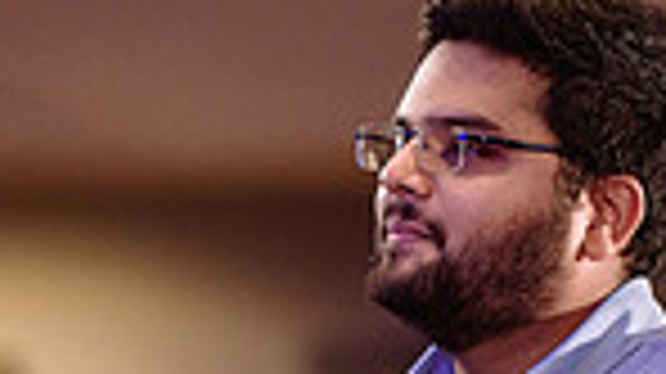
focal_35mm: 822
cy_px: 354
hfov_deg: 2.6
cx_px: 198
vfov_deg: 1.5
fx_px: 14506
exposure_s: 1/100
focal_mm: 200
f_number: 2.8
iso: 1600
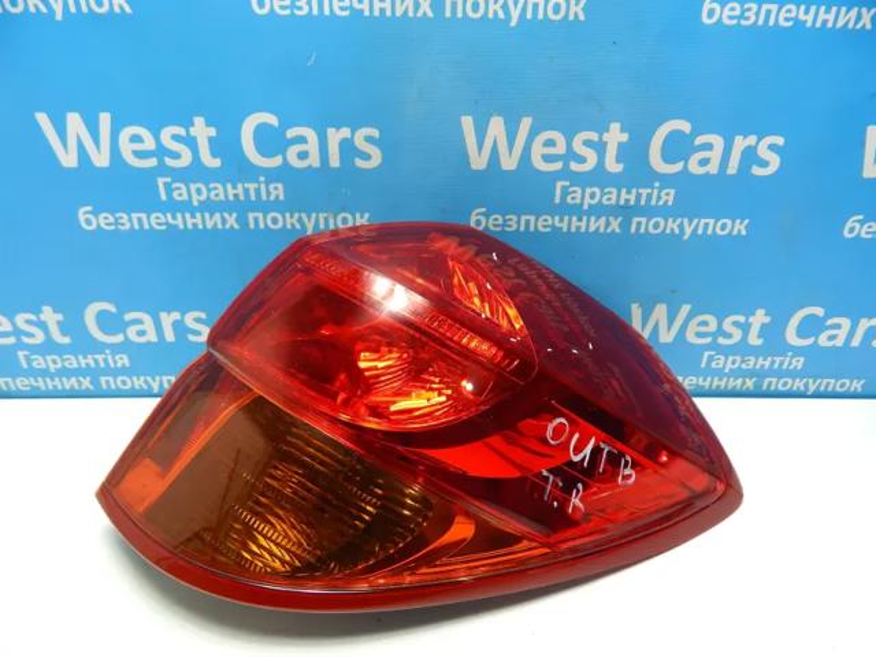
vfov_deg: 58.9
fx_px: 582
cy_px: 328
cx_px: 438
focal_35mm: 23
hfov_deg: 73.9
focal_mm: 4
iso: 140
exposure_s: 1/30
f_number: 3
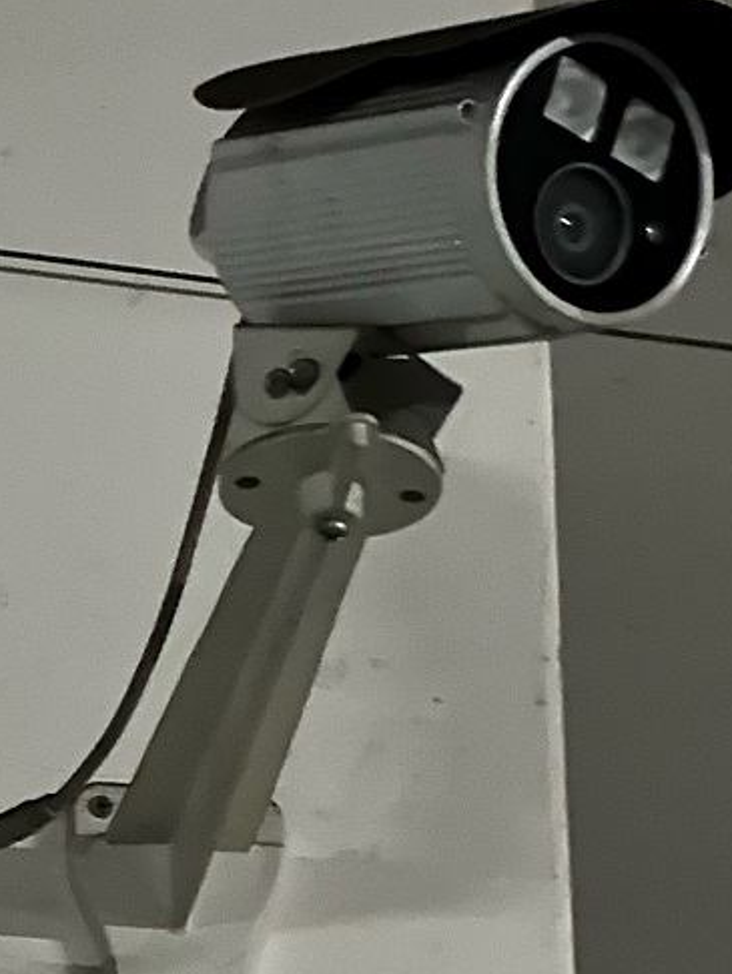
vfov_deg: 9.4
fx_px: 5944
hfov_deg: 7.0
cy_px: 739
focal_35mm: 211
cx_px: -193
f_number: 2.8
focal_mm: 9
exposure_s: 1/8
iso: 1600
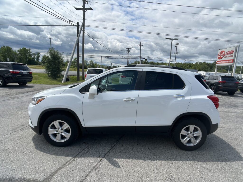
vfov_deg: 53.1
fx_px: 183
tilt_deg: -8.7
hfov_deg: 67.3
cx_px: 122
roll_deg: -3.4
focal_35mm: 26
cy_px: 91
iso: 50
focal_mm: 5.7
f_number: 1.5
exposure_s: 1/6211
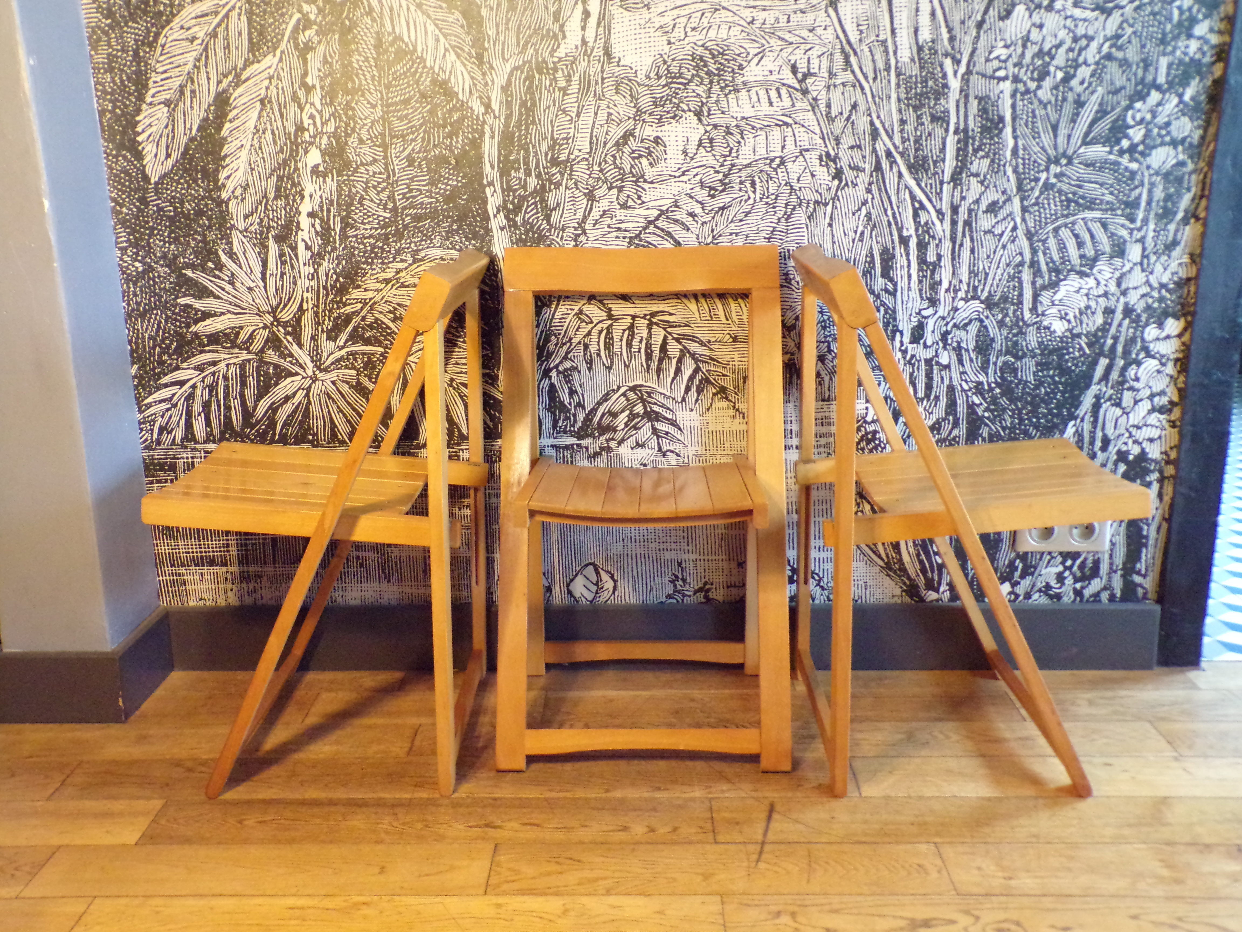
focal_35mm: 32
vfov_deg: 44.2
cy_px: 466
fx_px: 1148
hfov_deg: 56.8
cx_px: 621
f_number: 3.2
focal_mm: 5.8
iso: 795
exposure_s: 1/20
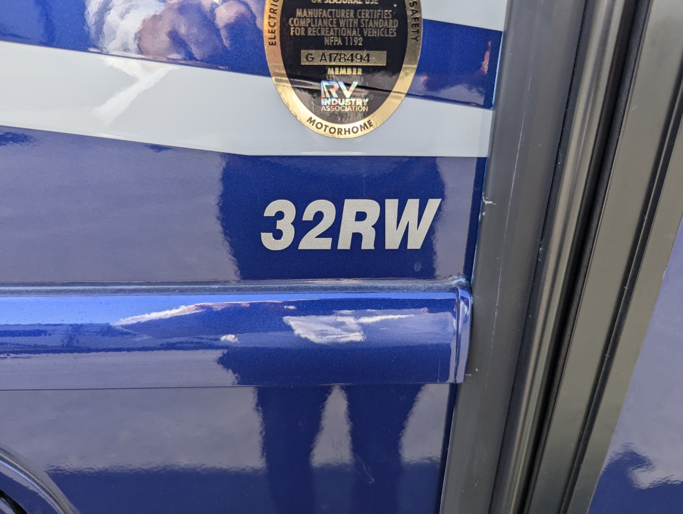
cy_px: 257
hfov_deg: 71.5
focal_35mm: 24
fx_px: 474
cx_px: 342
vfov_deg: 56.9
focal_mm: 6.81
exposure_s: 1/301
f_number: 1.85
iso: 42
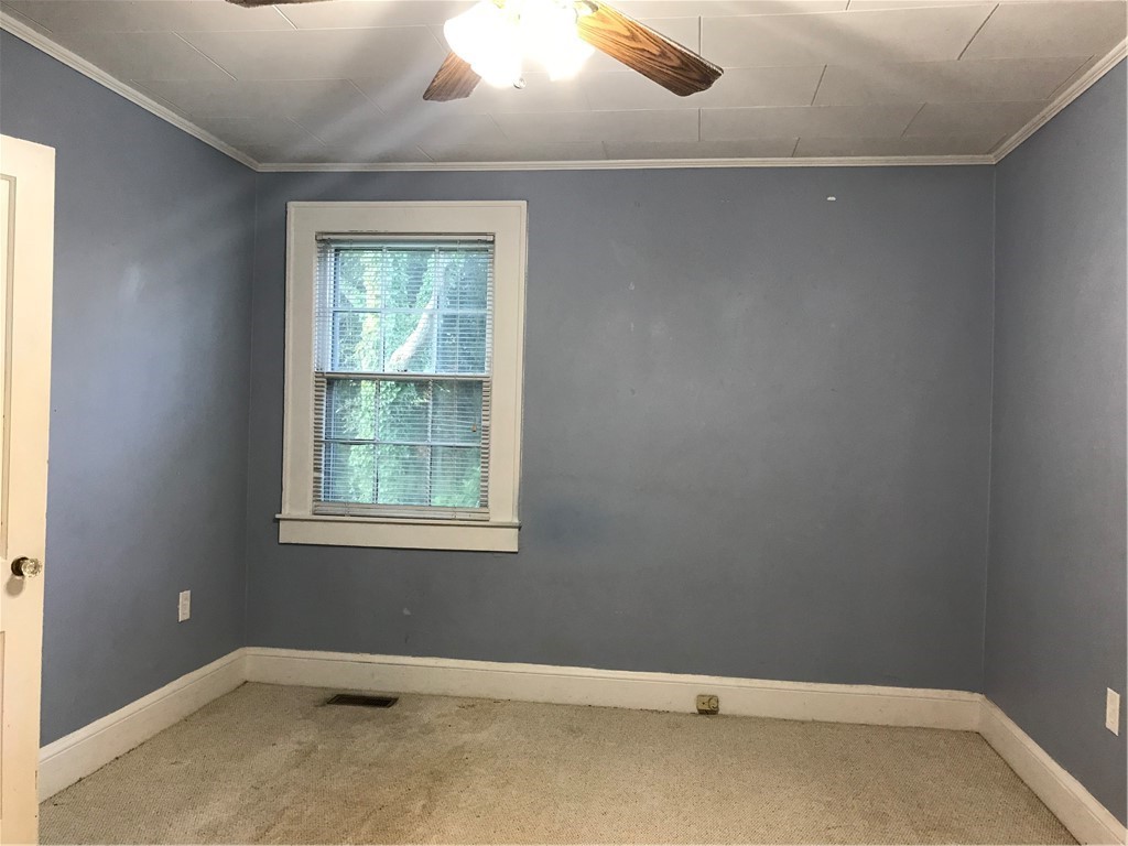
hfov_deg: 63.4
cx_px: 564
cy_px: 423
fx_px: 912
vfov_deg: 49.7
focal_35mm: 28
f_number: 1.8
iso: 50
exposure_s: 1/15
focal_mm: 3.99
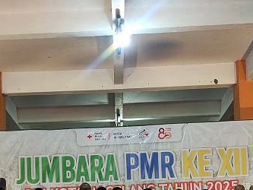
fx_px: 548
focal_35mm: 75
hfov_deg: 25.9
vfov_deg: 18.6
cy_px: 230
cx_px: 104
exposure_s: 1/30
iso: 462
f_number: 1.89
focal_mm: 5.43
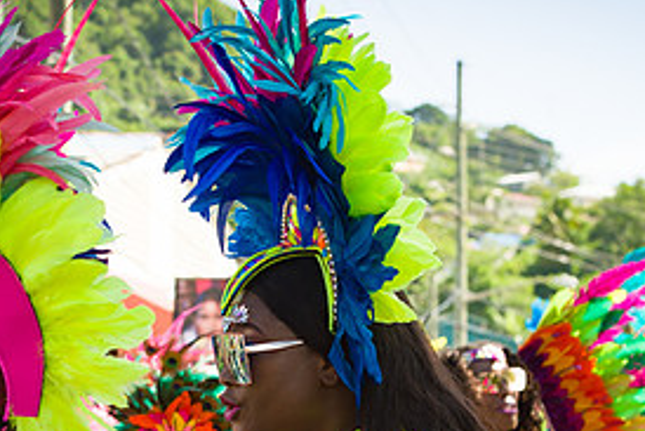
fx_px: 2653
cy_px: 431
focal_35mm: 148
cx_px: 282
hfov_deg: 13.9
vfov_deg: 9.2
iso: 100
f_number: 8
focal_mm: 70
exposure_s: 1/200
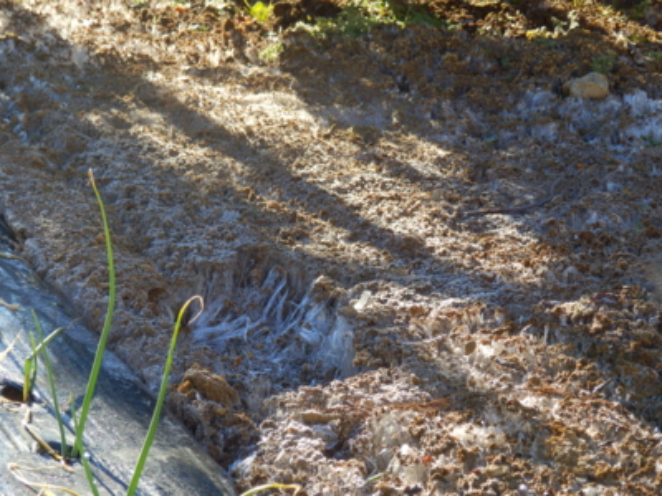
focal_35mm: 169
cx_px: 331
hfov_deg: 11.7
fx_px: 3232
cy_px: 248
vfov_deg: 8.8
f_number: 5.7
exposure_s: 1/160
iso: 125
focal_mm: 30.2
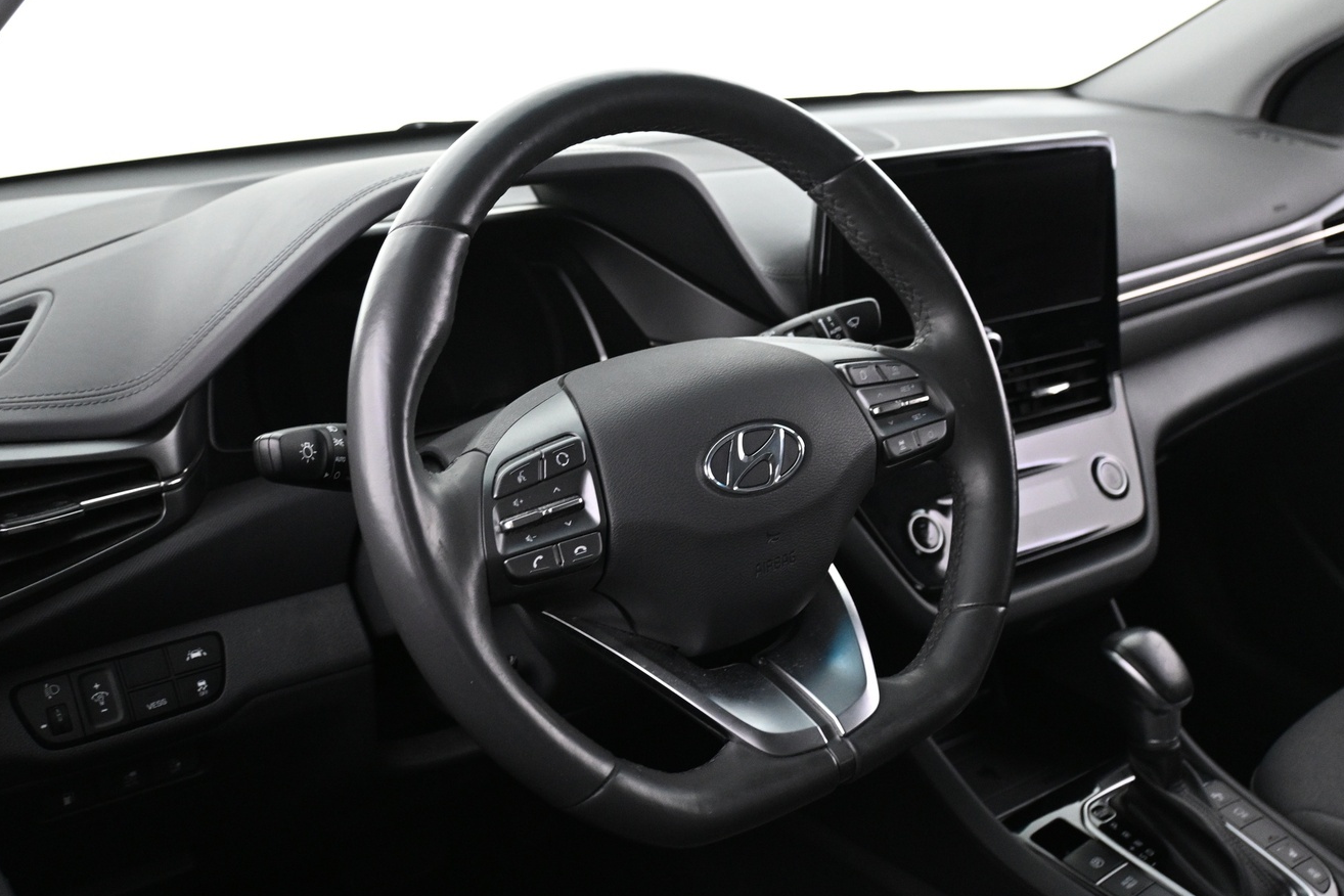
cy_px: 408
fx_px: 1416
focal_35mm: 38
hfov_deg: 50.8
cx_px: 661
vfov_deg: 35.1
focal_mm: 20.5
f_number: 3.8
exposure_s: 1/20
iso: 1600
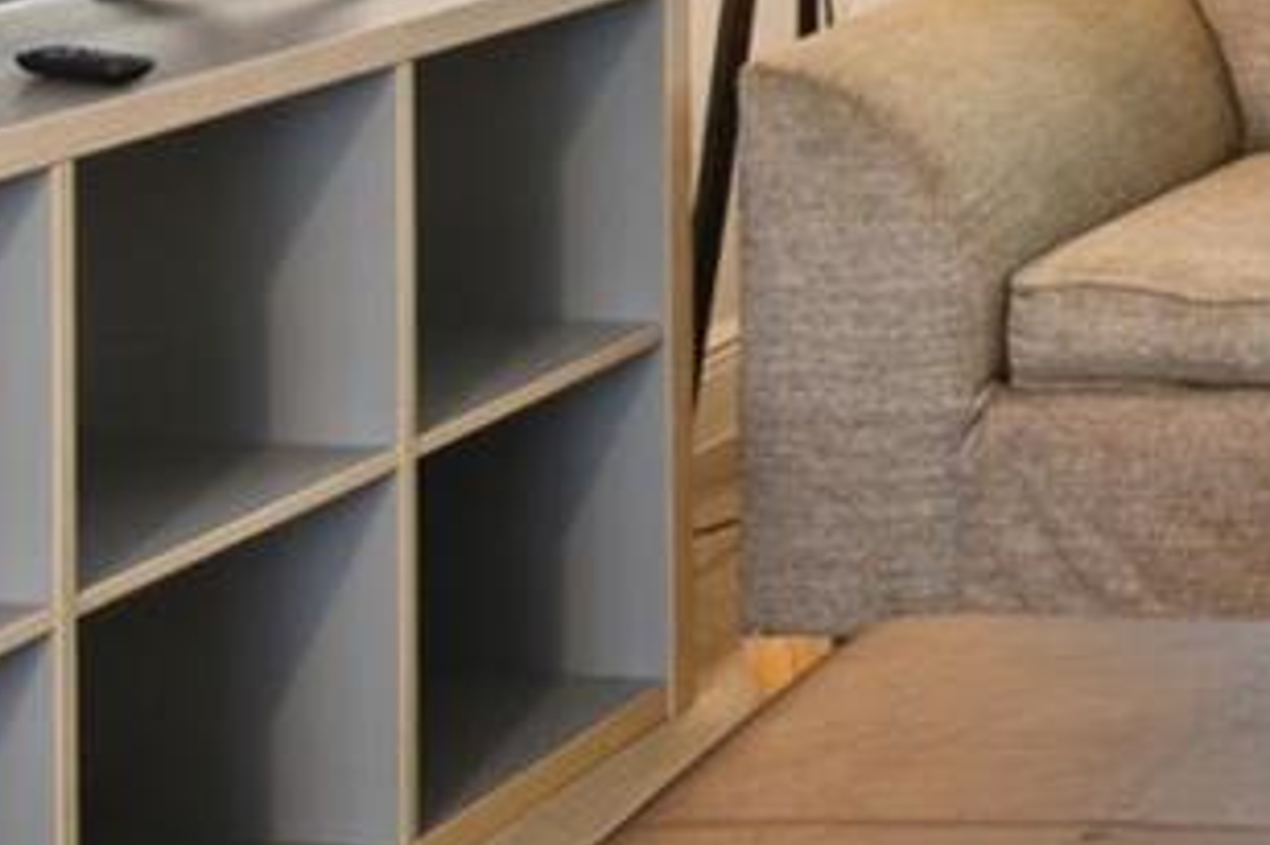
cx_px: 2111
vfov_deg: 14.7
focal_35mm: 83
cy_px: -610
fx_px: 2926
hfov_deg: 19.8
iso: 400
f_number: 11
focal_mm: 16
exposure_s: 1/2
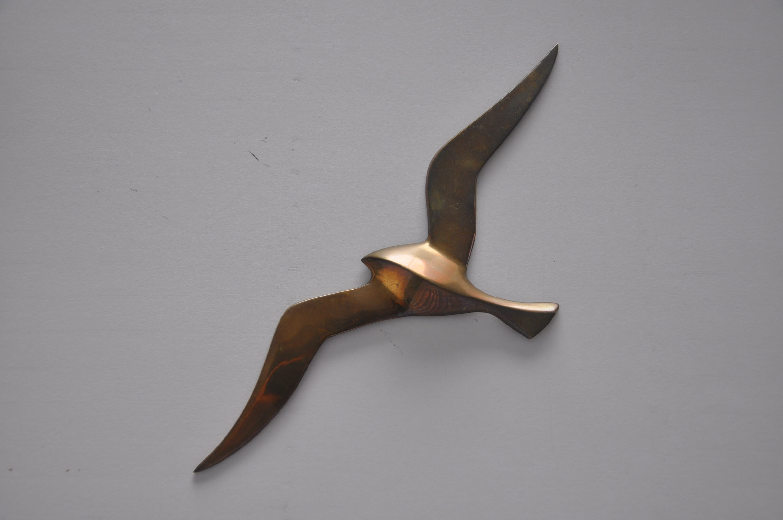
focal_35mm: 42
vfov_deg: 31.8
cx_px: 392
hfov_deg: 46.4
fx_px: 912
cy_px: 260
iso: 400
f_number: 5
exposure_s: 1/100
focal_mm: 28
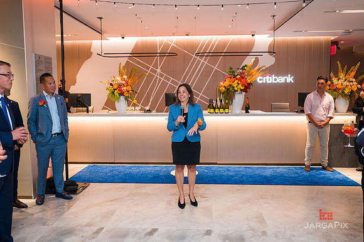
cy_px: 121
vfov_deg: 42.7
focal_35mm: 31
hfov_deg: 60.9
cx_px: 182
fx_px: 310
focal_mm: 29.5
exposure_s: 1/160
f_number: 3.2
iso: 800
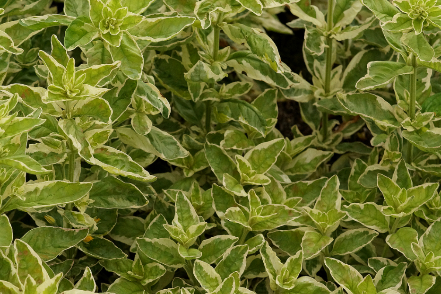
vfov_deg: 7.1
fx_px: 2364
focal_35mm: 193
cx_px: 208
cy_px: 171
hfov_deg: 10.7
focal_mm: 100
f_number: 8
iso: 1250
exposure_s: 1/160
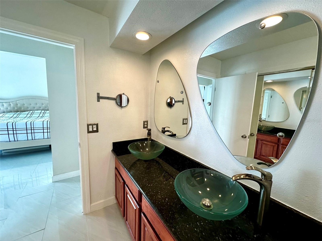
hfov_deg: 102.1
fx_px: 130
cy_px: 120
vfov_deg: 85.7
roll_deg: -1.4
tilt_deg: -7.6
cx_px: 161
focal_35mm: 14
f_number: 2.2
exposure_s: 1/120
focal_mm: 2.22
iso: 160
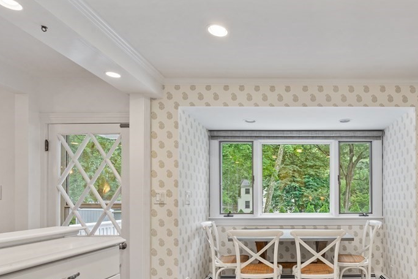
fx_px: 279
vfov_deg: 51.5
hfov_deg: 70.3
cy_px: 198
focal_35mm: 24
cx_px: 297
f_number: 10
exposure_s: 1
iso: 500
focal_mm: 16
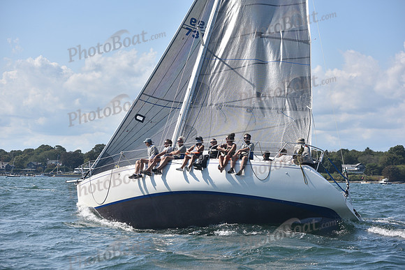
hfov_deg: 28.8
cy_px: 135
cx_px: 202
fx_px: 788
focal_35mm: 70
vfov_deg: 19.5
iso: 250
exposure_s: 1/1000
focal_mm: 70
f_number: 5.6
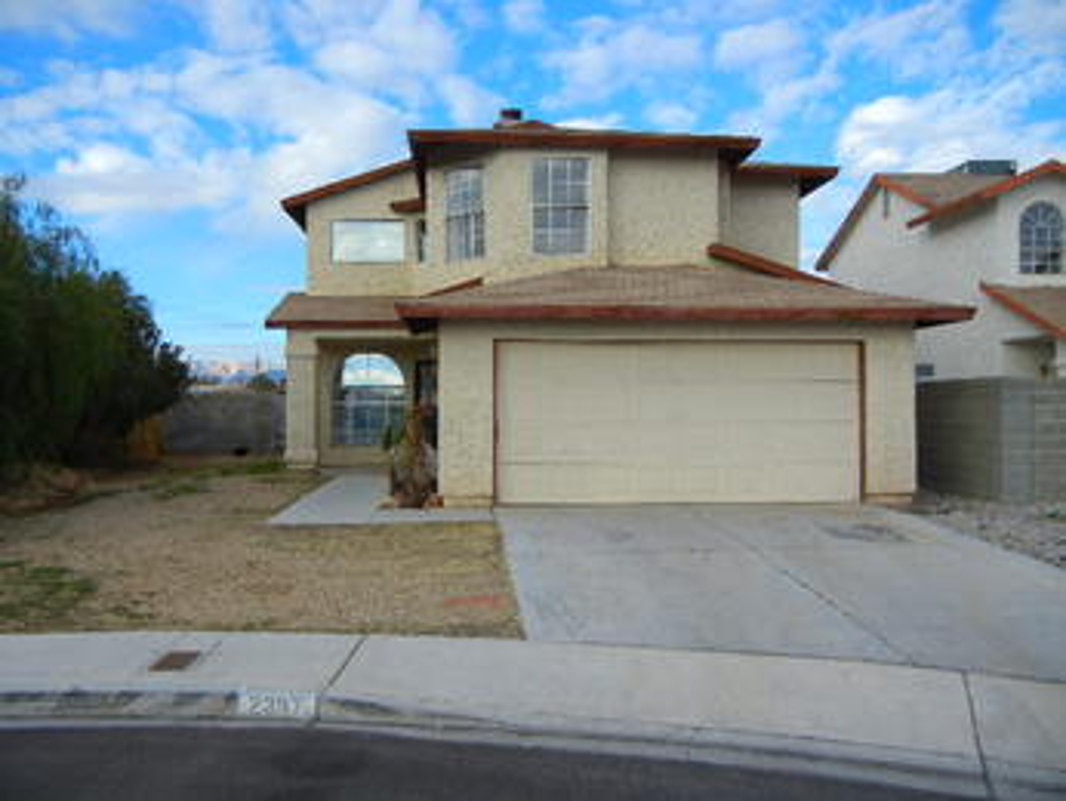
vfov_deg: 46.8
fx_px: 924
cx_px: 533
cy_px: 400
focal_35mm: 30
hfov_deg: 59.9
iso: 160
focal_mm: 5.4
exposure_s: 1/290
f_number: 7
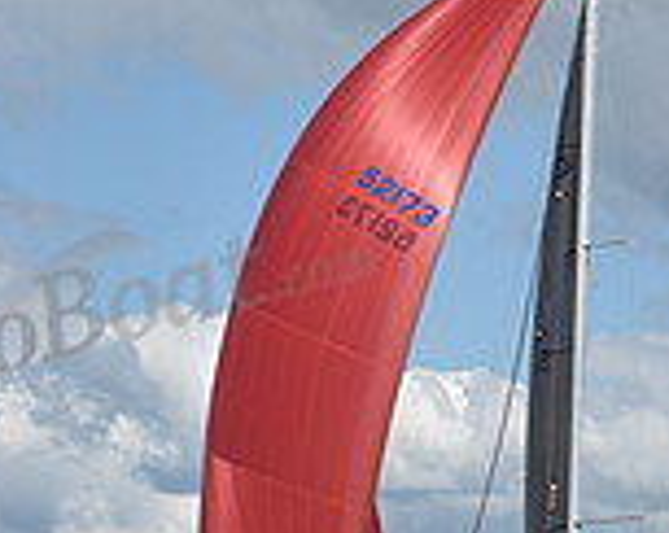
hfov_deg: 7.7
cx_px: 608
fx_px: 4924
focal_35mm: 249
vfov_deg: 6.2
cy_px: 487
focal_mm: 70
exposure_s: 1/1250
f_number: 9
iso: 250
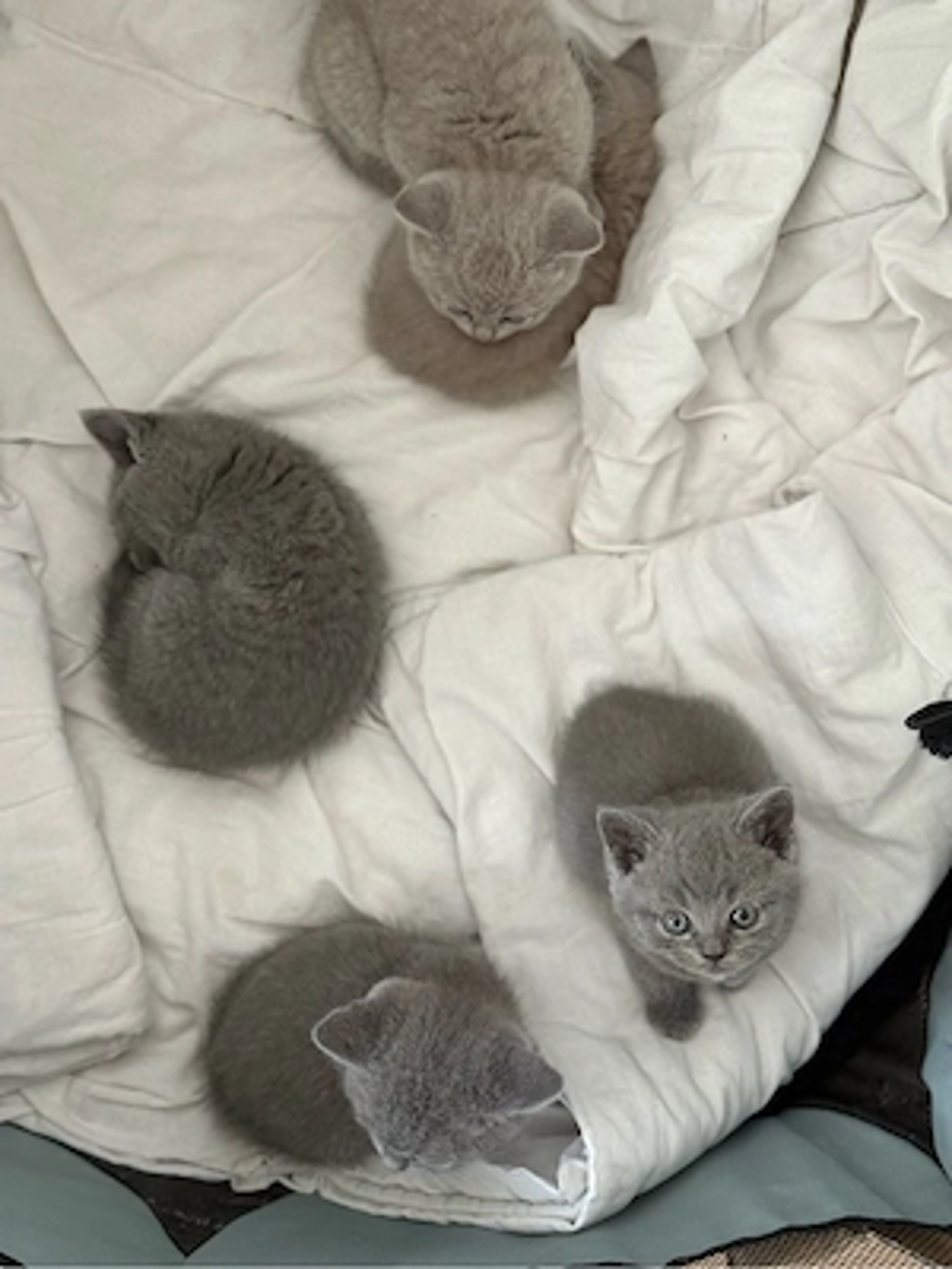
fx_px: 1760
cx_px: 476
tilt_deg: -87.3
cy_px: 634
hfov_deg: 30.3
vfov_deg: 39.7
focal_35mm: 48
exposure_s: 1/33
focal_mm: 6.76
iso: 200
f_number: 1.78
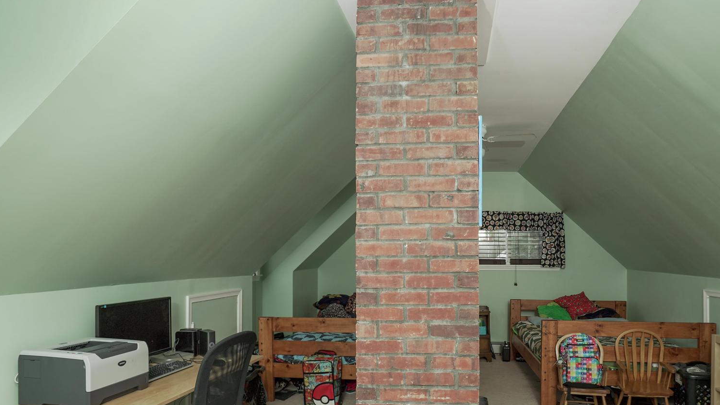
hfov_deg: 78.3
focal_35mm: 23
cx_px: 407
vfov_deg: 48.9
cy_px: 258
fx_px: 439
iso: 320
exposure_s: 1/80
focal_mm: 16
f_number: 6.3
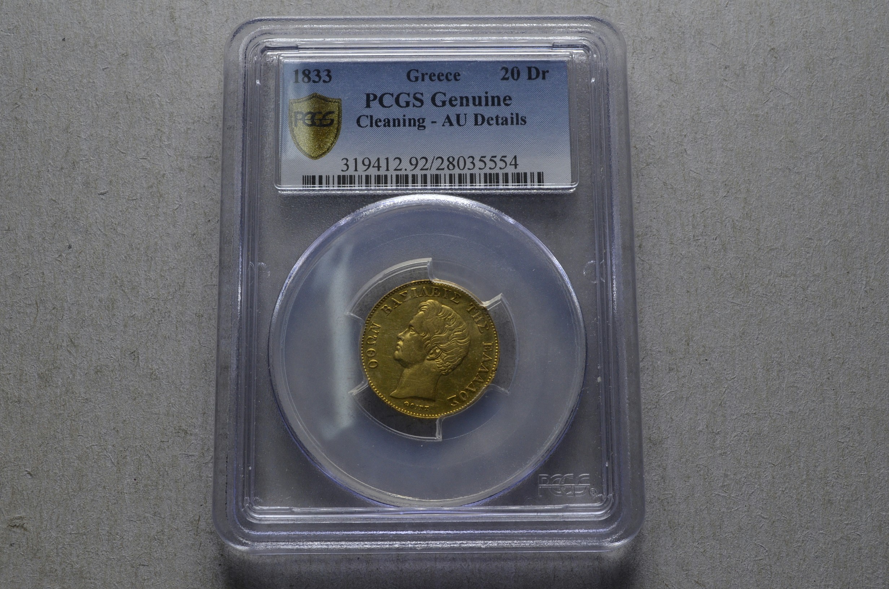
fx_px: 1257
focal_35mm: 51
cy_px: 294
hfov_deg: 39.0
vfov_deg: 26.4
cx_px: 444
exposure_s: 1/250
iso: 400
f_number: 14
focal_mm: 34
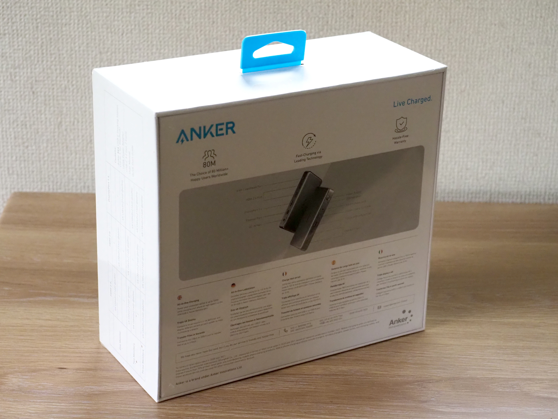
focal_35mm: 80
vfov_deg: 18.4
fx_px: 1290
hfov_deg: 24.4
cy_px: 210
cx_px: 279
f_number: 5.6
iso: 4000
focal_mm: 40
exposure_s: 1/80
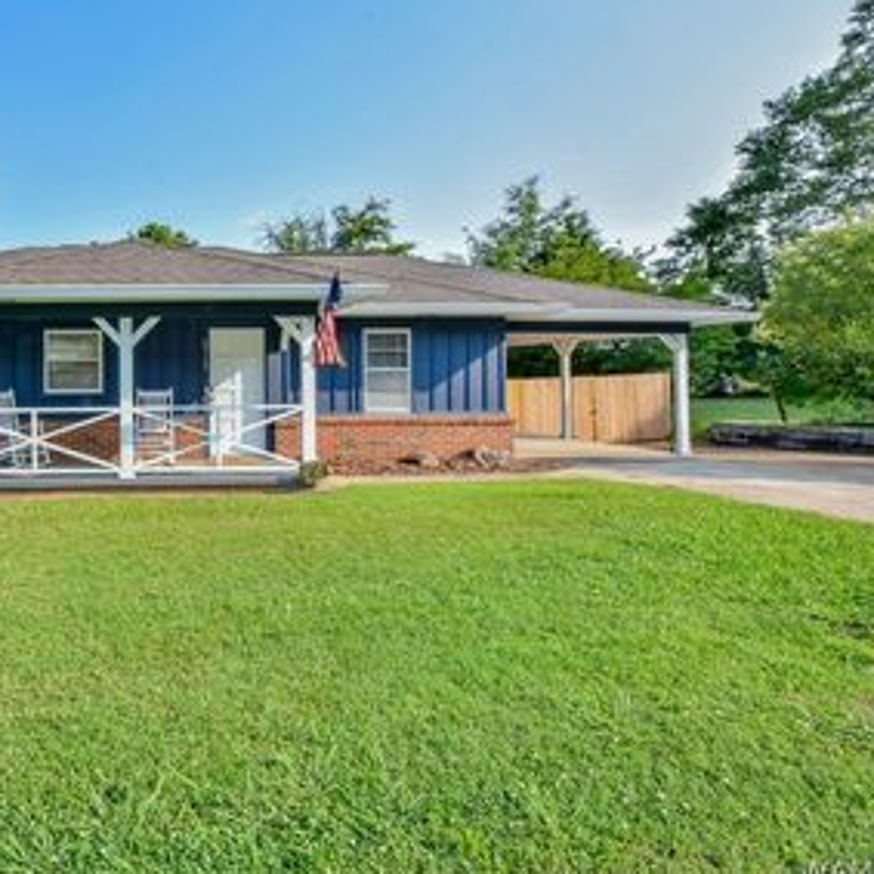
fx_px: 600
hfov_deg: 64.1
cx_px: 145
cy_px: 380
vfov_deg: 71.8
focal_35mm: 21
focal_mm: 14
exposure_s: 1/50
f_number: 22
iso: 400
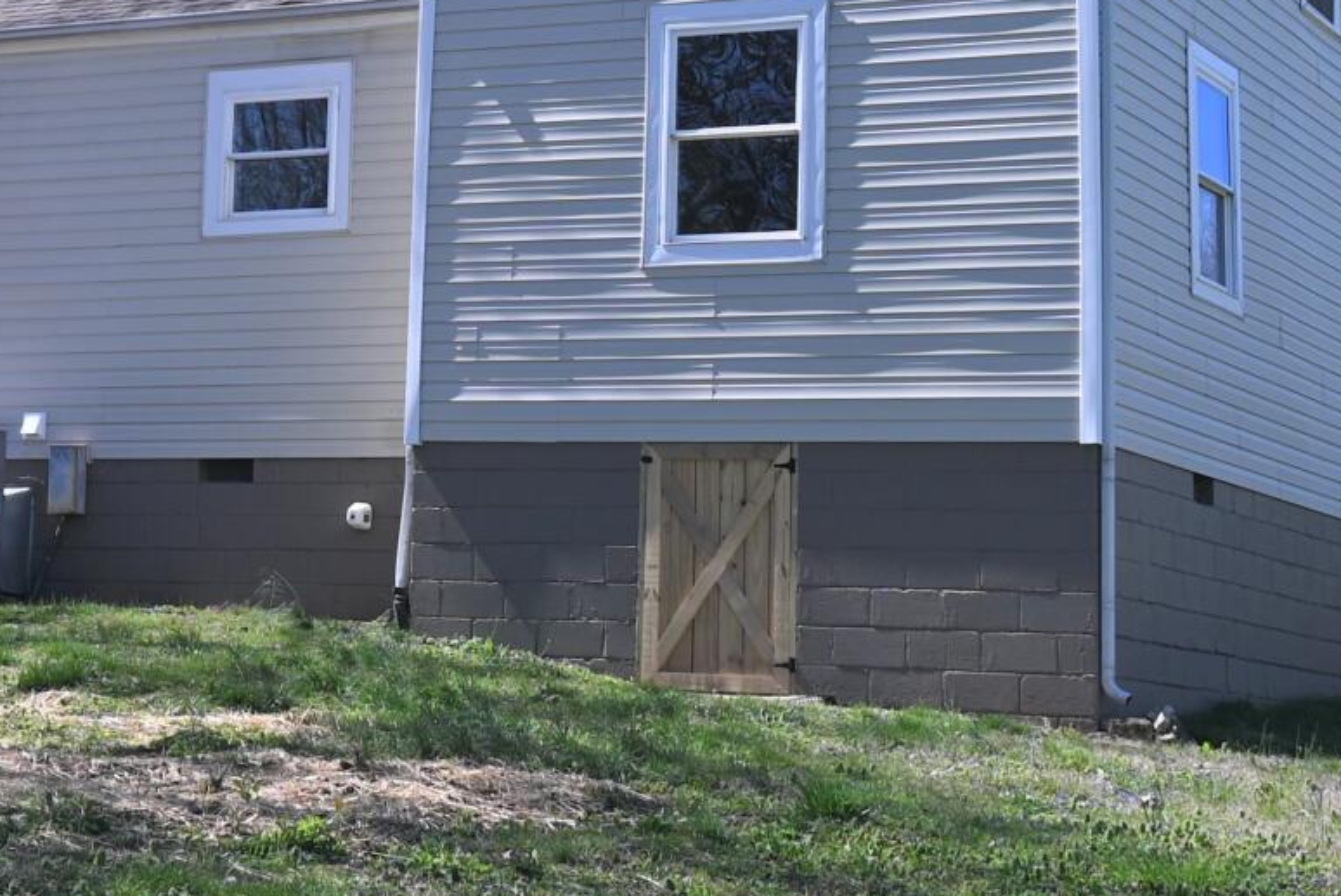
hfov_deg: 21.4
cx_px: 106
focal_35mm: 93
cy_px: -8
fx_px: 3466
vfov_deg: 14.5
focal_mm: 24
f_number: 6.3
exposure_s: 1/320
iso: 100
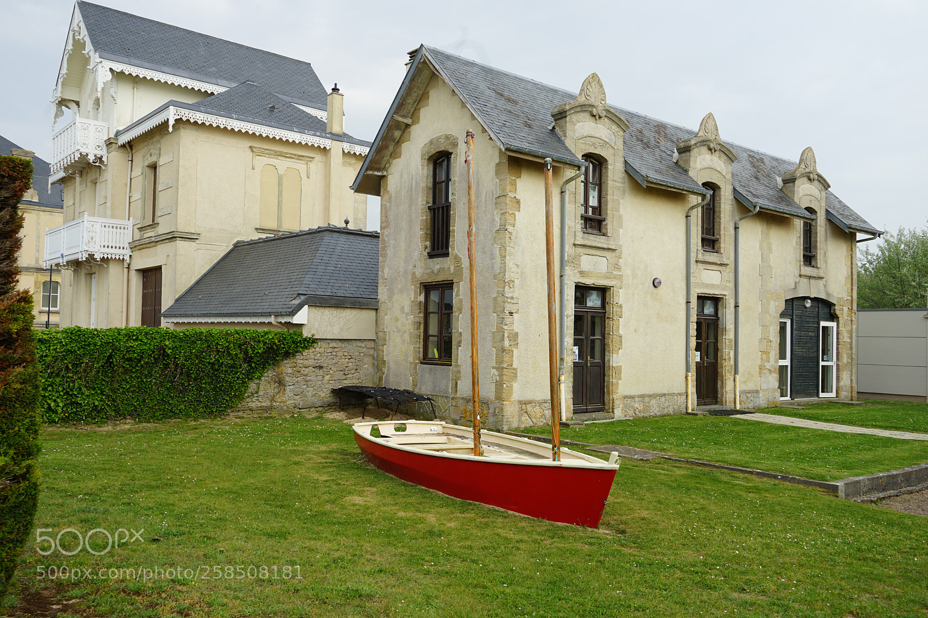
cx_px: 464
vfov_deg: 43.6
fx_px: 773
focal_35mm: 30
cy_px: 309
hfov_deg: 61.9
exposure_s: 1/100
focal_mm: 30
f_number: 9
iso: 100
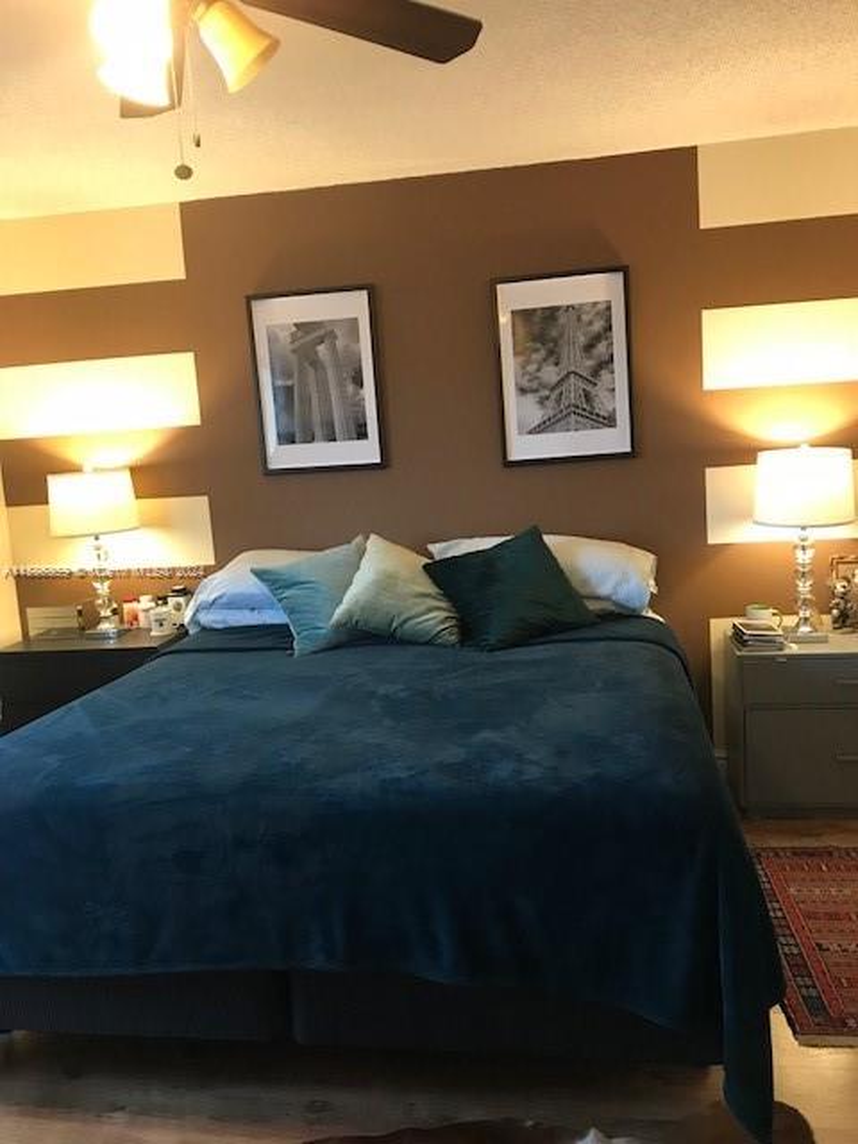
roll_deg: +2.8
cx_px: 429
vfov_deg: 63.4
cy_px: 572
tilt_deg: -6.0
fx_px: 925
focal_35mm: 28
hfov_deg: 49.7
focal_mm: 3.99
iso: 80
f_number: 1.8
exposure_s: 1/15
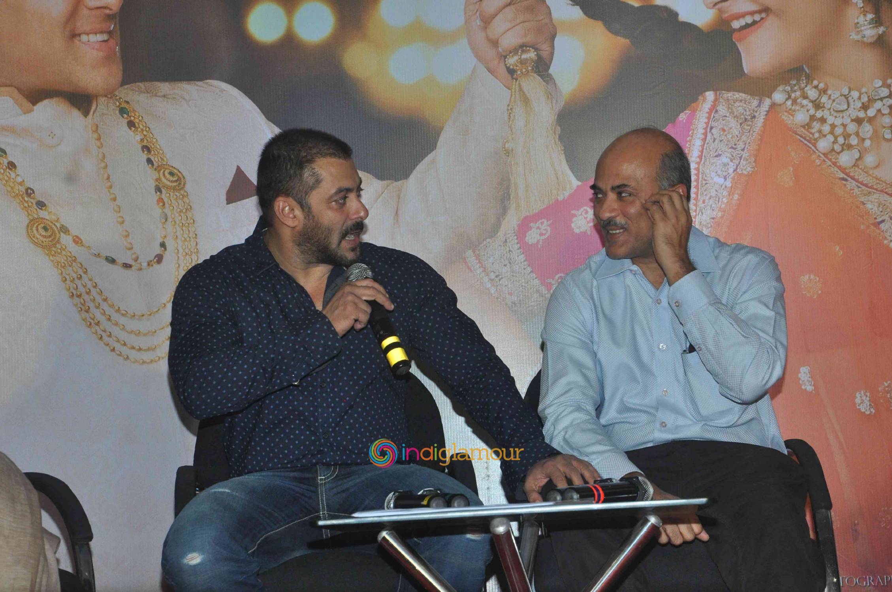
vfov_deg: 14.7
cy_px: 296
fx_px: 2302
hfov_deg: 21.9
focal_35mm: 93
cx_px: 446
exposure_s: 1/250
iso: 1000
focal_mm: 62
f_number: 10
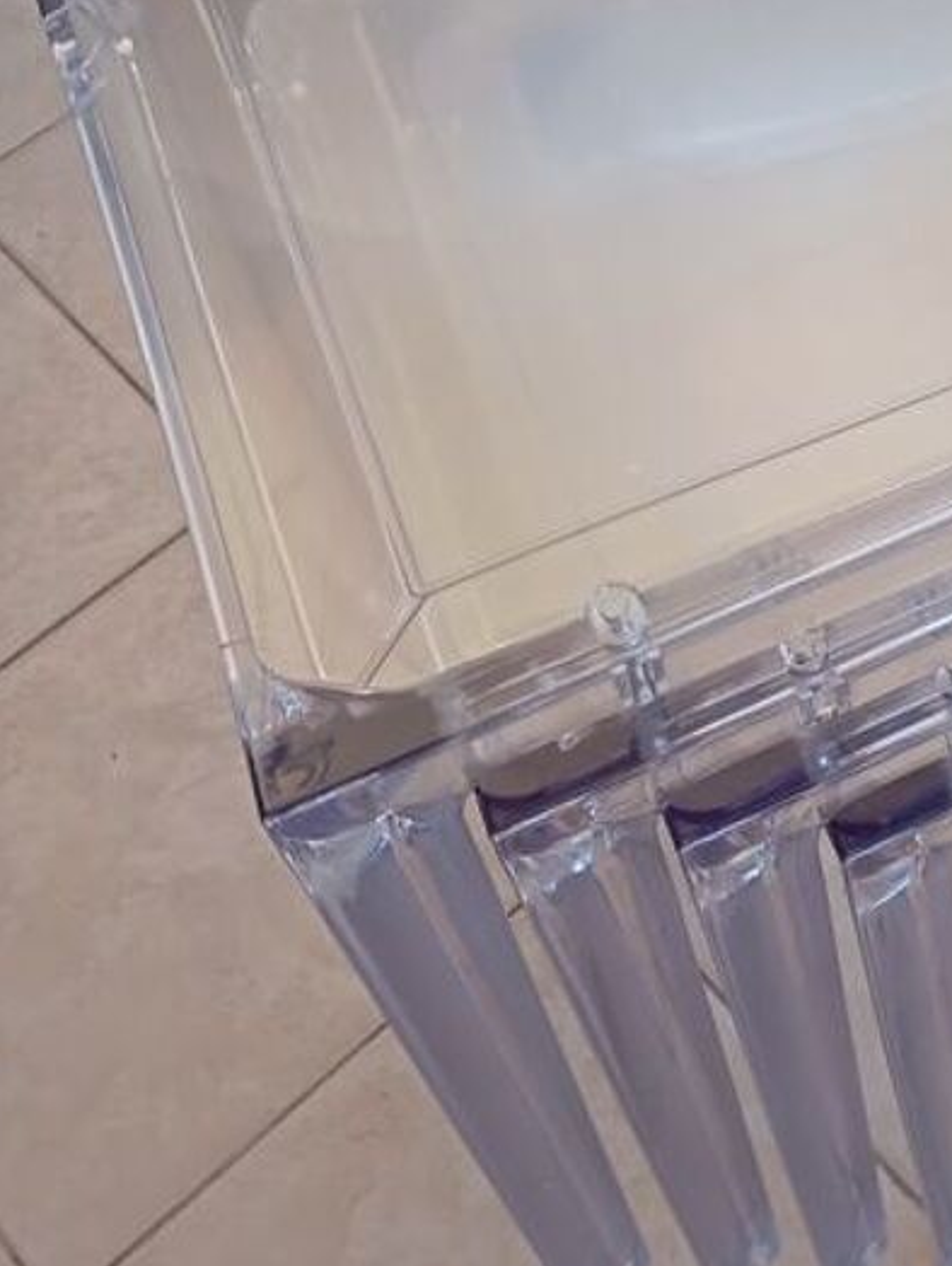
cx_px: 1186
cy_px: 48
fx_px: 2599
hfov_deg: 19.4
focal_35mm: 71
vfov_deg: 26.2
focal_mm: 4.22
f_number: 1.8
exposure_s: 1/136
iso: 55
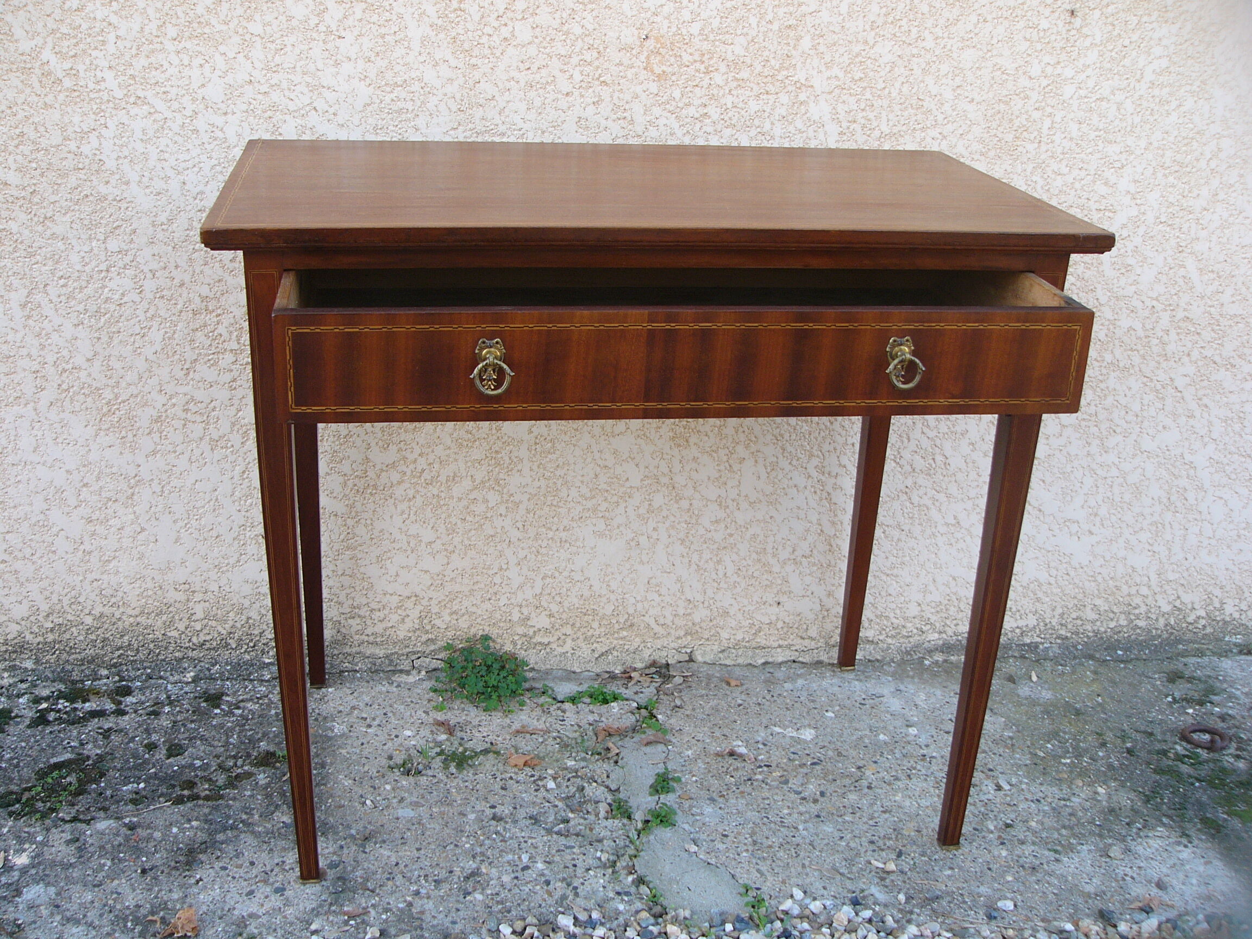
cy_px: 470
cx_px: 626
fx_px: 1447
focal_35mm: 40
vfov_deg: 36.0
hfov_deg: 46.8
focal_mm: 6.7
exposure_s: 1/60
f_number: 2.8
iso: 75
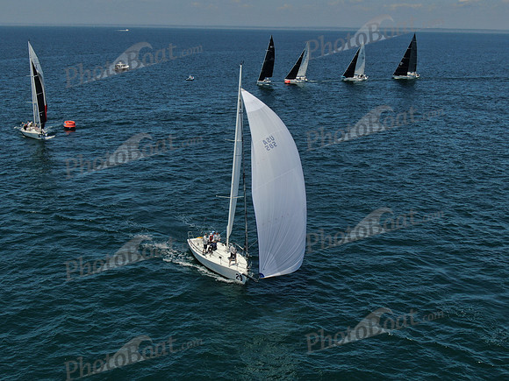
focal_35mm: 48
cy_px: 190
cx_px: 254
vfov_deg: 30.3
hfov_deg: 39.7
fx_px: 706
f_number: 3.8
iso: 100
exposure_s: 1/1600
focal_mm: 8.6
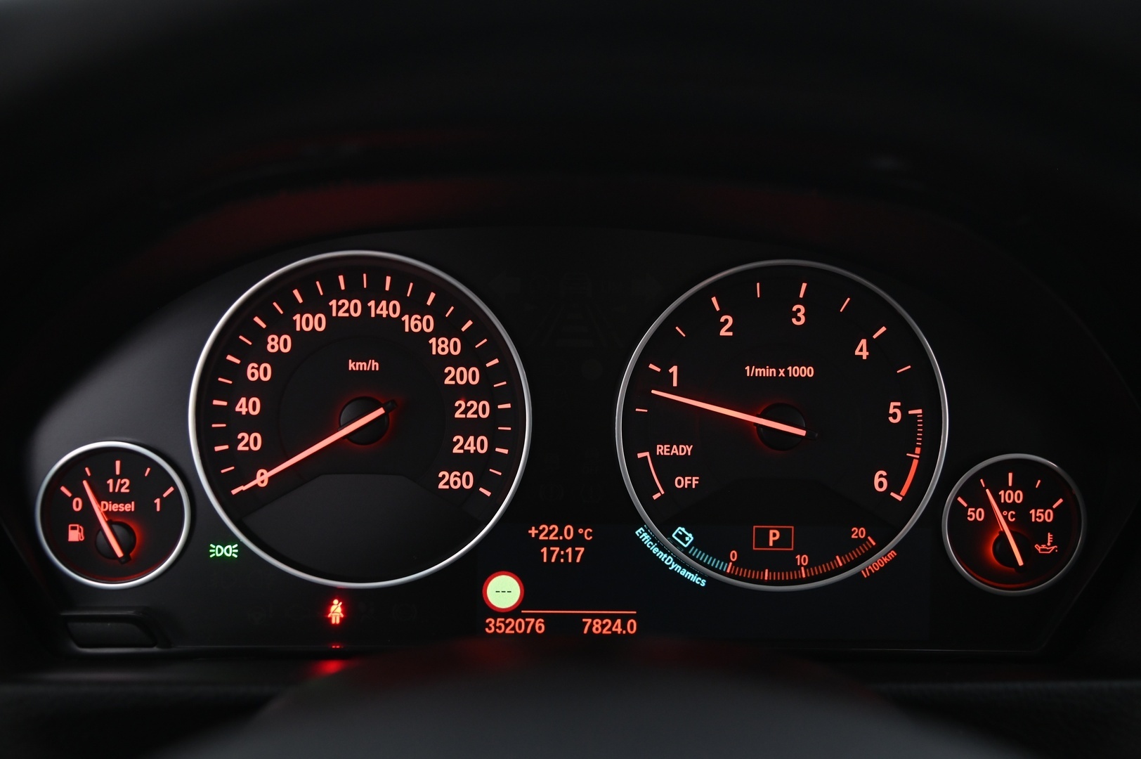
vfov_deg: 30.5
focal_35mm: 44
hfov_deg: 44.5
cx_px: 570
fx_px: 1393
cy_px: 380
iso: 2000
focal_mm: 44
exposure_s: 1/20
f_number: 4
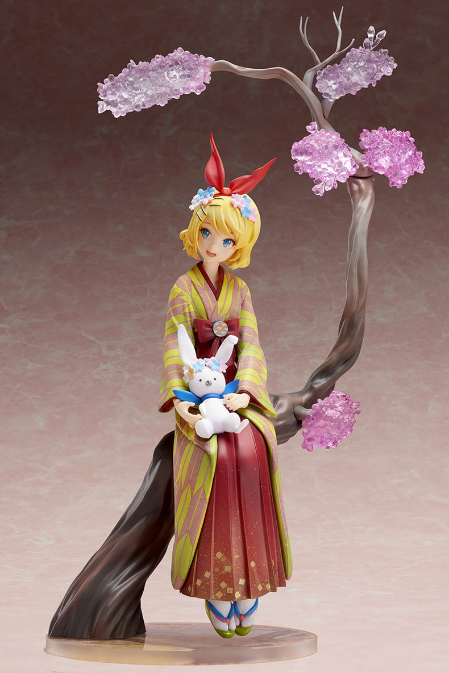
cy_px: 336
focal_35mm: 101
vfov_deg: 20.2
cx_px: 224
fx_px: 1889
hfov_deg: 13.6
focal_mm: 100
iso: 100
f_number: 16
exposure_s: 1/125
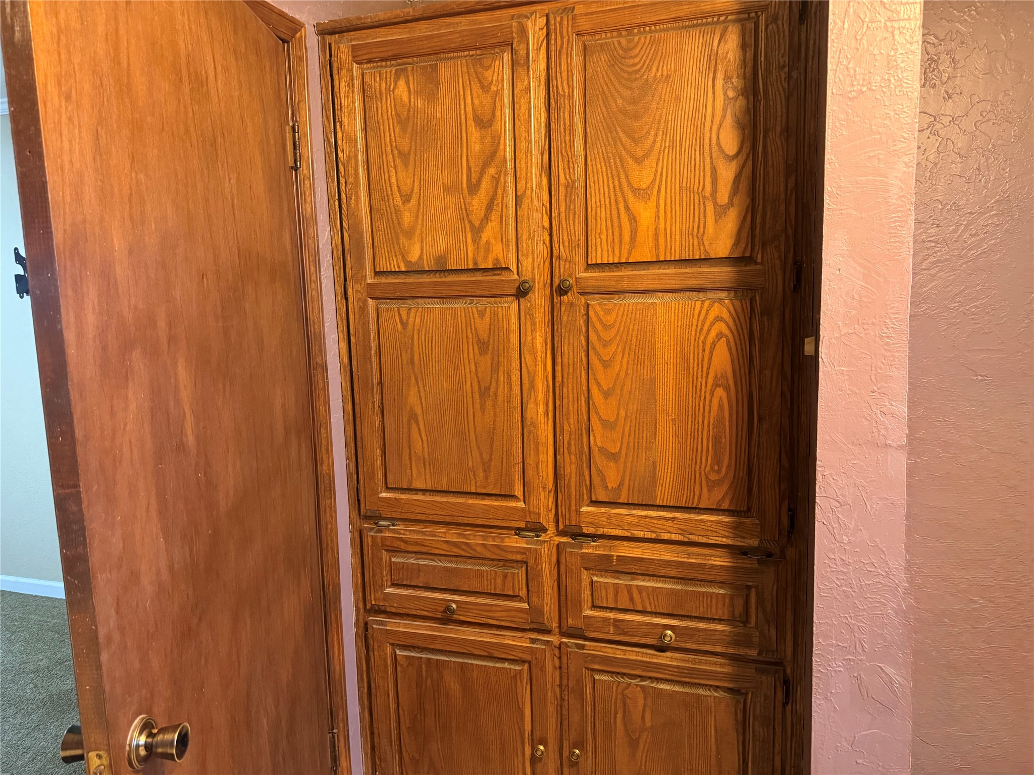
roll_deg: +2.1
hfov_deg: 71.6
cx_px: 517
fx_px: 717
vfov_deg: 56.8
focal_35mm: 24
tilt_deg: -7.9
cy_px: 388
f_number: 1.78
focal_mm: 6.76
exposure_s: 1/40
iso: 640
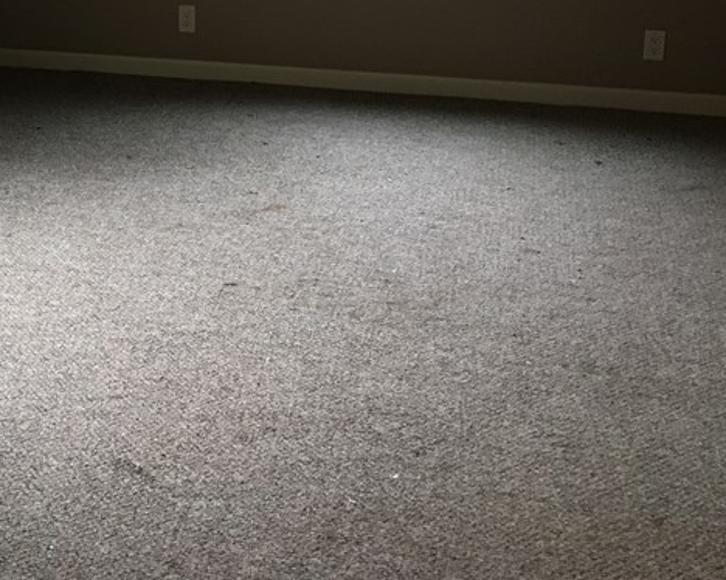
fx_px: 1332
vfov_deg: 23.6
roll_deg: +0.1
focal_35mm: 62
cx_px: 105
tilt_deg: -12.3
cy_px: 14
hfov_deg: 29.5
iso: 125
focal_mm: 4.15
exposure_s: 1/30
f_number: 2.2
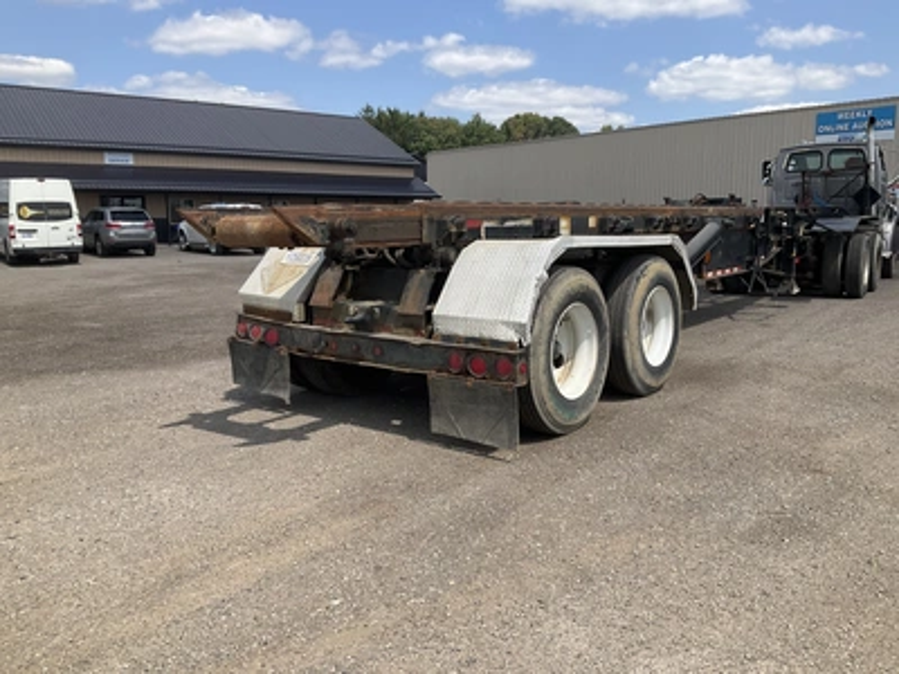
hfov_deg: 61.7
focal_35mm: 29
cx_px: 450
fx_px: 753
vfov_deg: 48.2
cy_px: 337
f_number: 1.8
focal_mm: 3
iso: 25
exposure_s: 1/1730
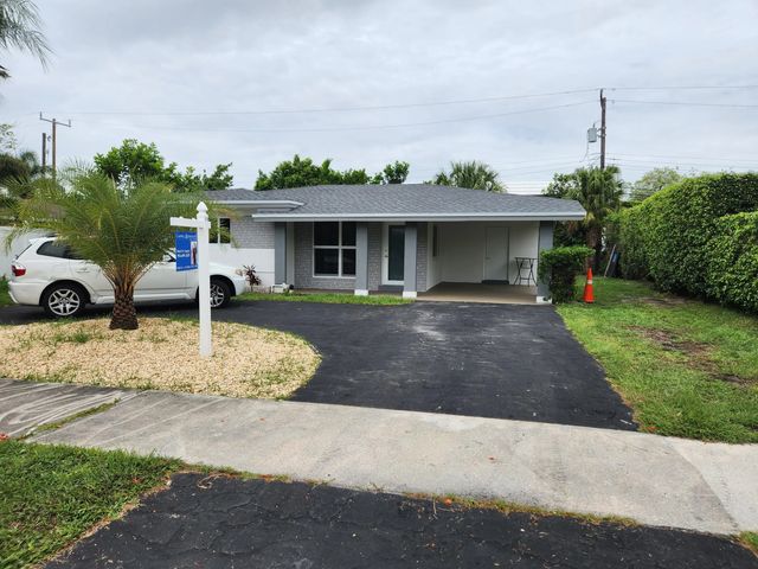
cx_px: 379
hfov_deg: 73.9
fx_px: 504
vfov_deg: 58.9
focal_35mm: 23
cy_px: 284
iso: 20
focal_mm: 5.4
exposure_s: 1/1453
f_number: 1.8
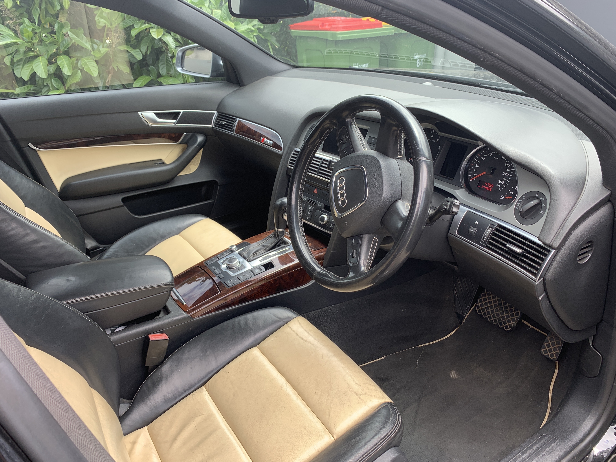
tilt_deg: -27.1
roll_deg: -1.9
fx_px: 463
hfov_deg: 67.3
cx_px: 308
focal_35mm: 26
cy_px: 231
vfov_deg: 53.1
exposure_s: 1/150
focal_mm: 4.25
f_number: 1.8
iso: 25
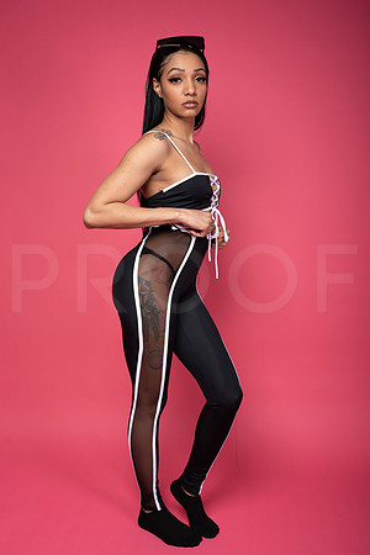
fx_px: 540
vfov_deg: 54.4
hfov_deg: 37.9
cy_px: 278
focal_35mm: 35
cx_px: 185
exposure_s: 1/200
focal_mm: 35
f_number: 5.6
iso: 160
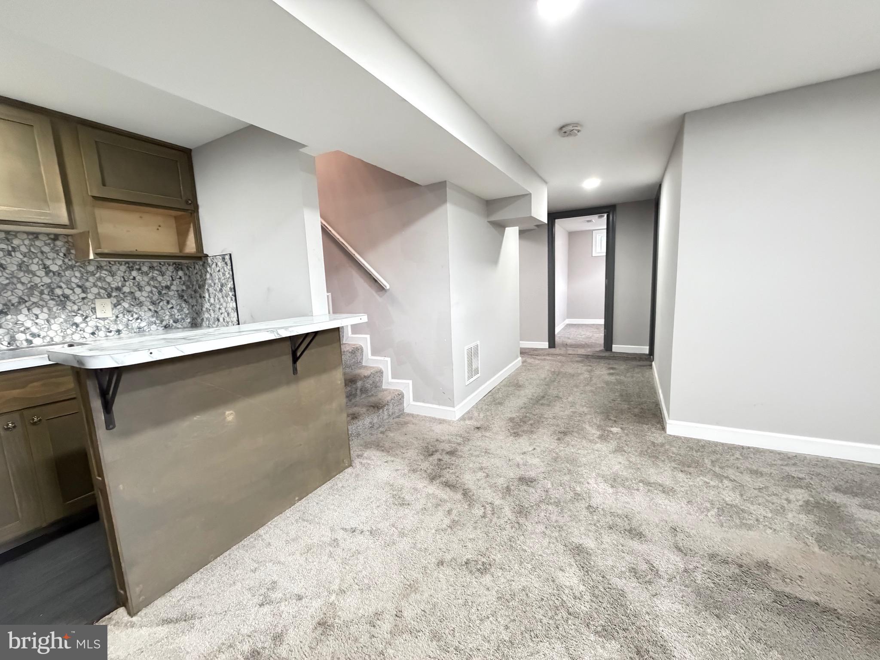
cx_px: 440
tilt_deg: -9.0
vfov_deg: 85.7
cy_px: 330
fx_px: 356
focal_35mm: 14
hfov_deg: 102.1
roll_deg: +3.2
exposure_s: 1/60
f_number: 2.2
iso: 1000
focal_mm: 2.22
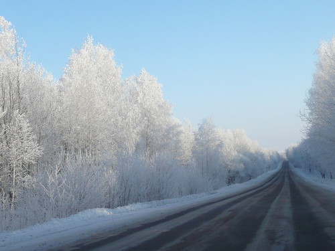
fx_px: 571
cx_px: 168
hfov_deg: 32.7
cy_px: 126
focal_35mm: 59
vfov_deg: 24.8
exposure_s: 1/400
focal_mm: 7
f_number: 4
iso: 100
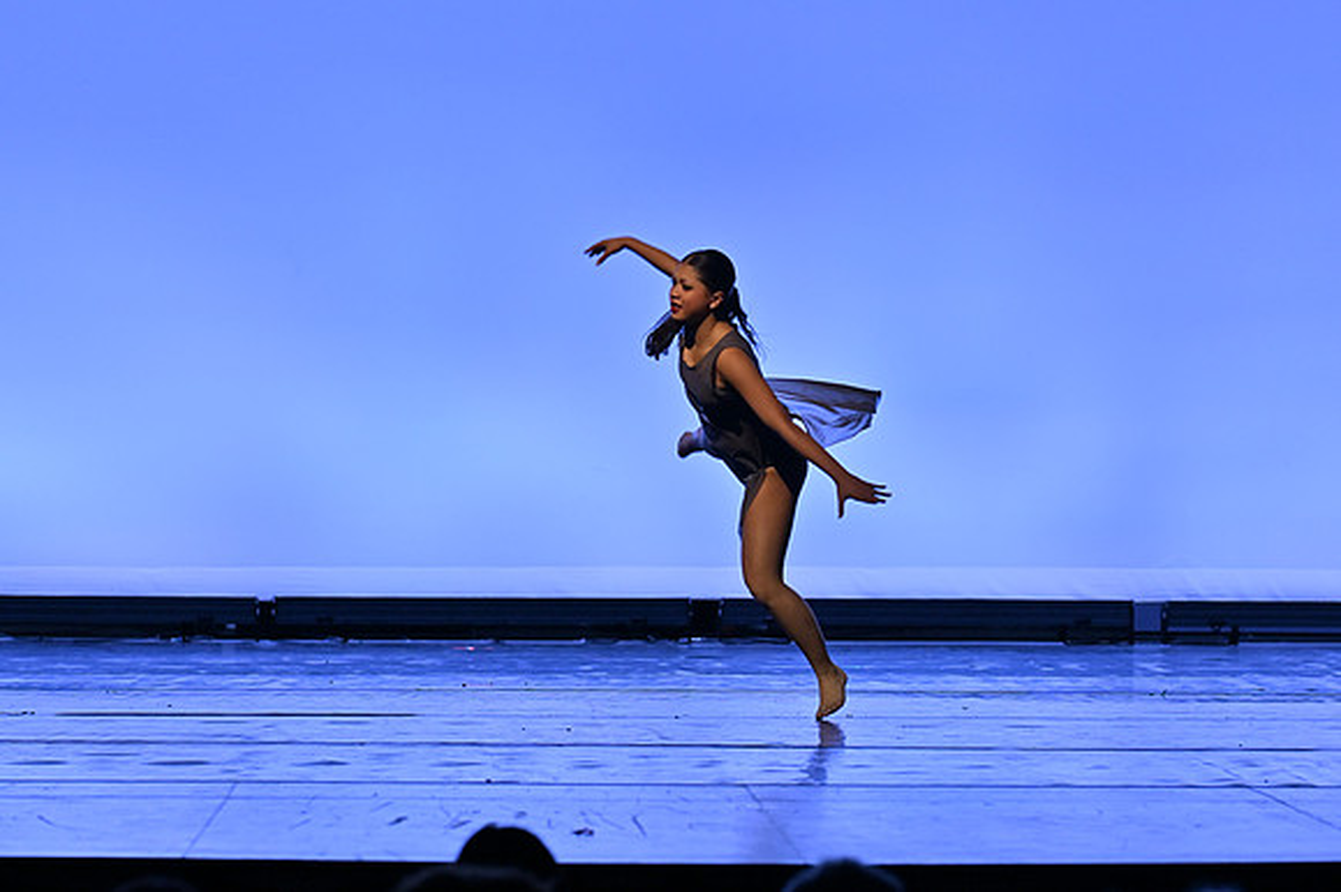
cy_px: 446
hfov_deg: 16.1
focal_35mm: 127
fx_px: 4728
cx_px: 670
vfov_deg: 10.8
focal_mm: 85
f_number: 2.8
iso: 450
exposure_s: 1/500
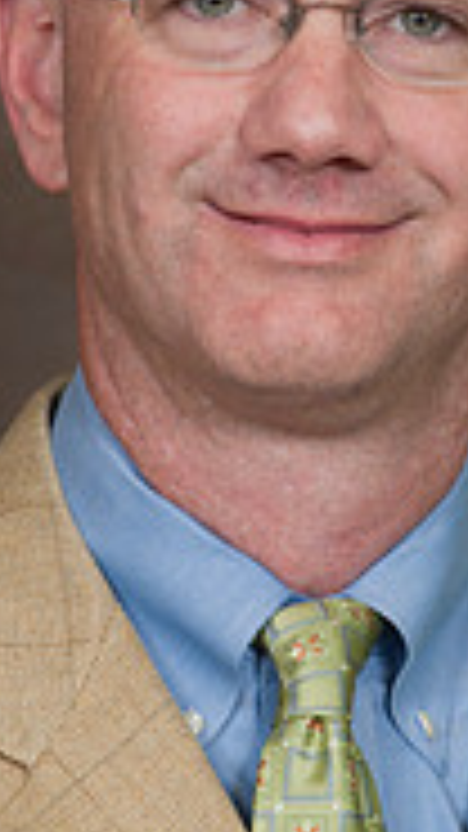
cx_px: 277
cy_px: 423
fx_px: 11256
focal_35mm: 510
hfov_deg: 2.4
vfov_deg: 4.2
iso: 320
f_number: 5.6
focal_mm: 200
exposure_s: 1/125
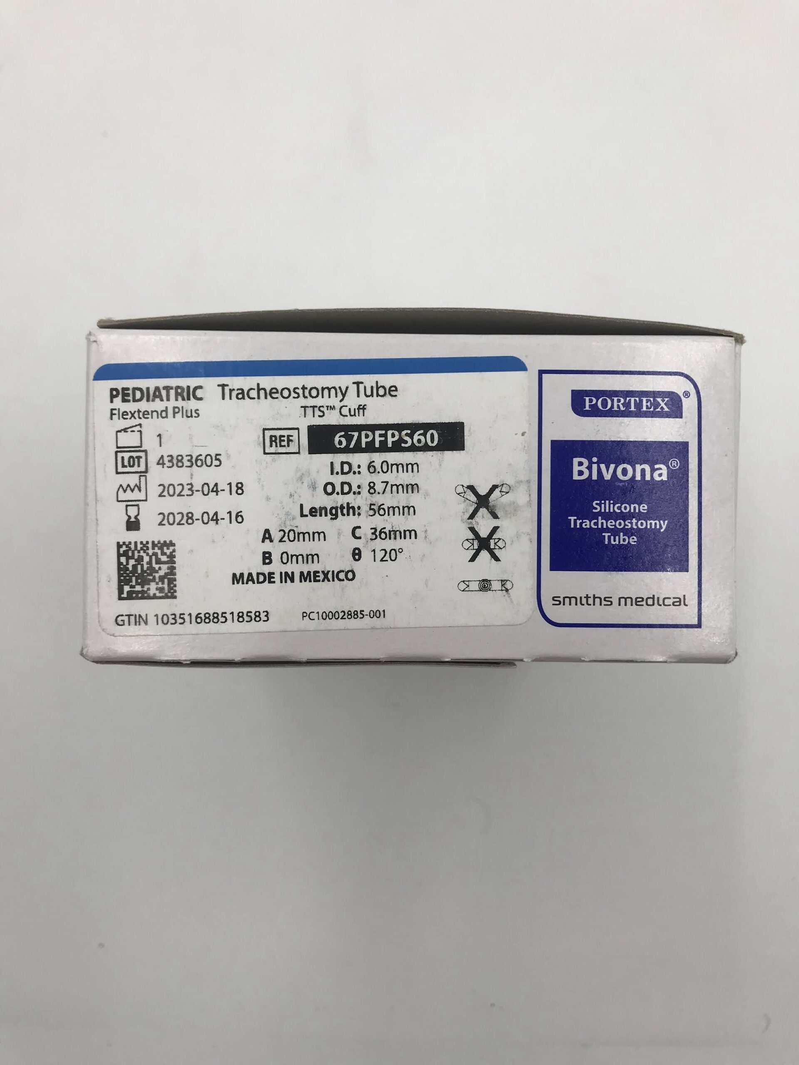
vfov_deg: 63.4
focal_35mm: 28
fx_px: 862
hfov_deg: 49.7
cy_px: 532
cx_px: 400
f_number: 1.8
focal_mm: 3.99
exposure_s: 1/237
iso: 20
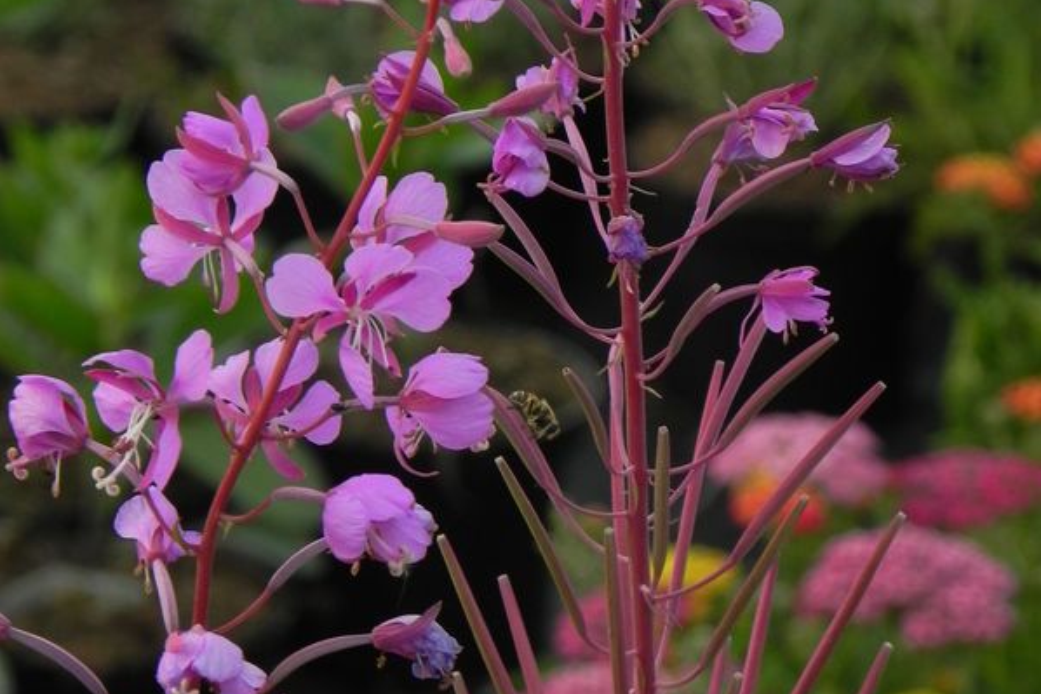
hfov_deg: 7.0
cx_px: 520
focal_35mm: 295
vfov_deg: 4.7
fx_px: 8532
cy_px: 125
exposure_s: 1/40
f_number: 5
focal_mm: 37.7
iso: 160
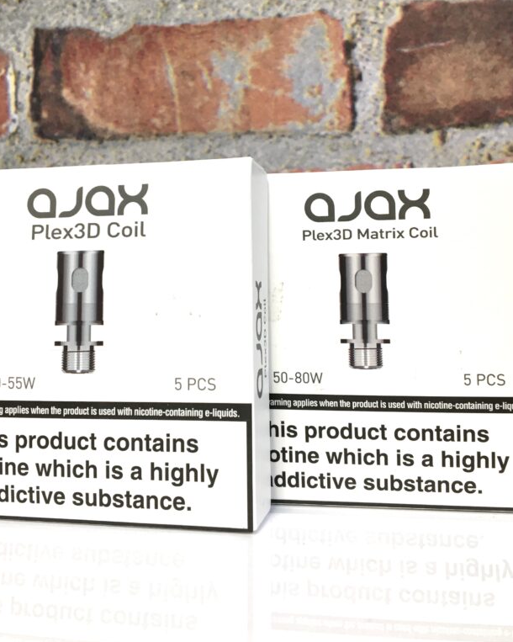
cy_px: 240
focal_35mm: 38
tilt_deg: +5.1
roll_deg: +0.0
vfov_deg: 47.5
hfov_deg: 39.1
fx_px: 721
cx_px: 235
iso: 64
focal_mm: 4.15
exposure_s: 1/33
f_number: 2.2
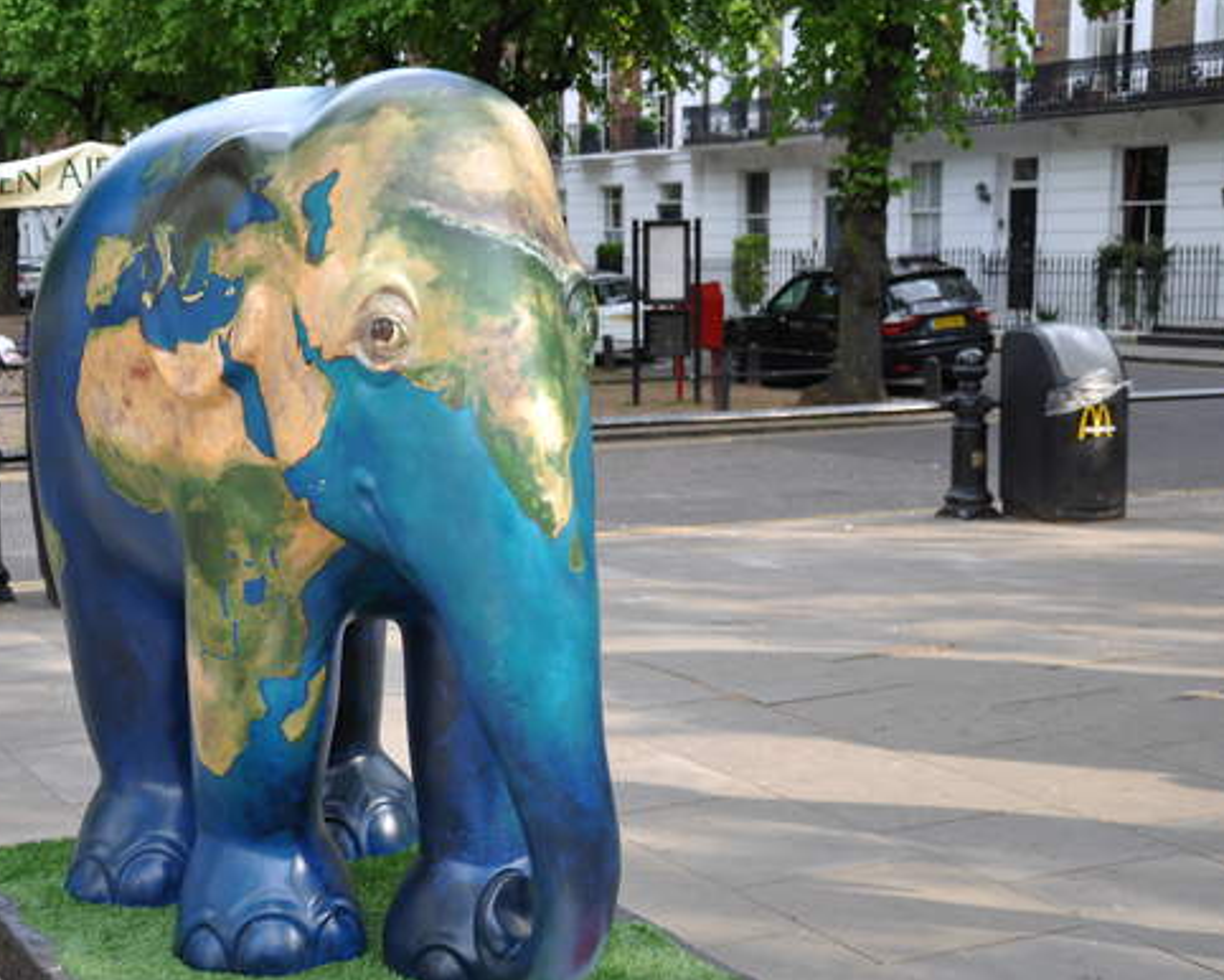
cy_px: 489
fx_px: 2029
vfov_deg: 27.2
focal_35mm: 56
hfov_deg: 33.5
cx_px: 528
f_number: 4.5
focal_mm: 30
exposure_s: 1/80
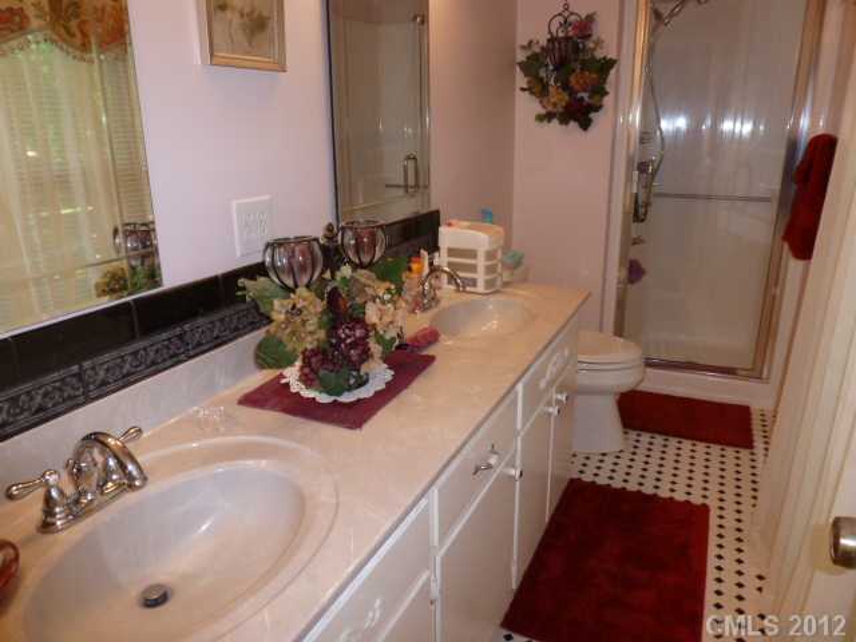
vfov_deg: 56.8
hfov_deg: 71.6
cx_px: 428
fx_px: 593
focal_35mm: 24
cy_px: 321
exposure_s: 1/60
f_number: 3.3
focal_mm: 4.3
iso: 200
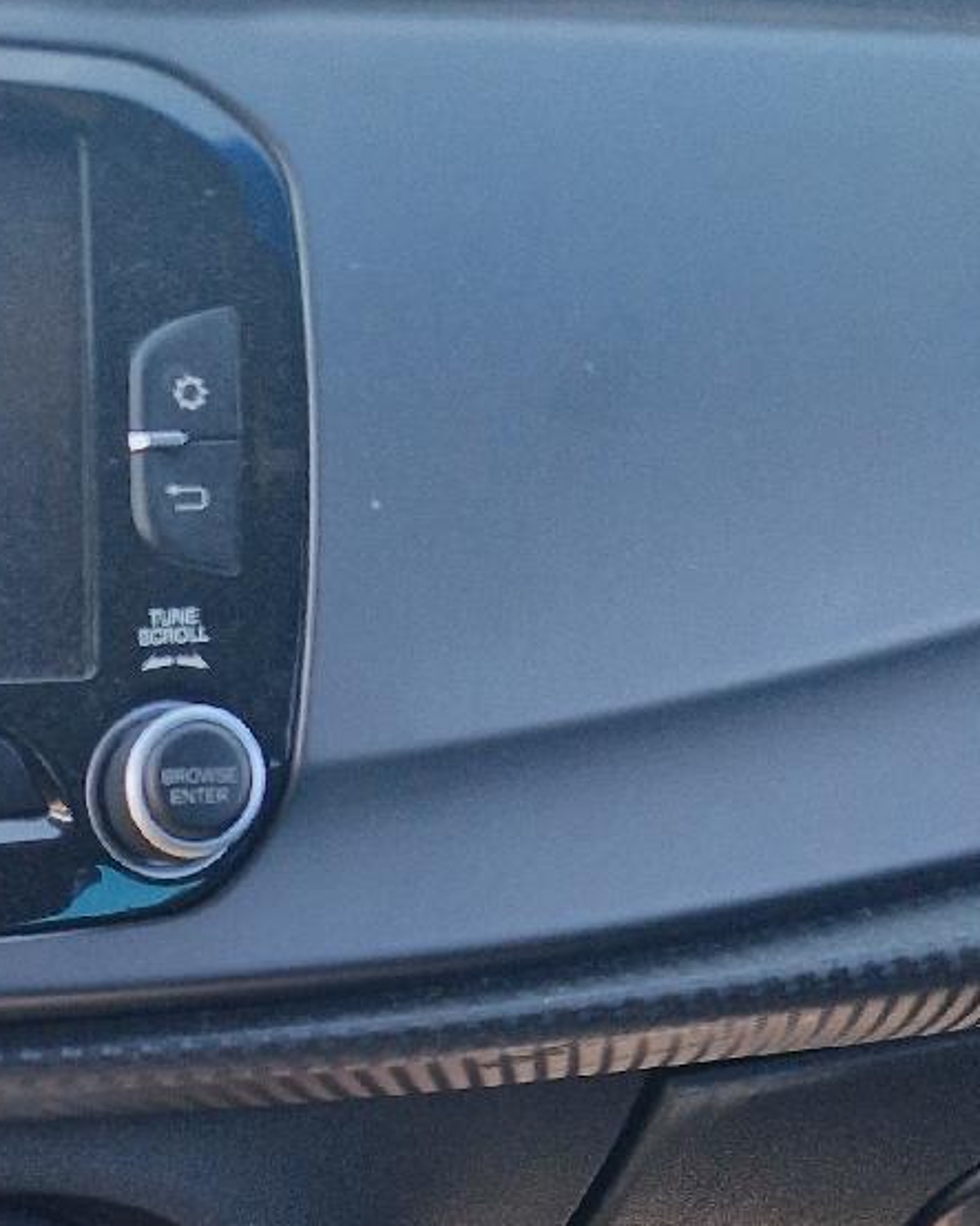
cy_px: 1624
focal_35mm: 73
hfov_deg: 19.0
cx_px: -376
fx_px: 2647
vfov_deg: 23.0
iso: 50
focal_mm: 5.4
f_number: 1.8
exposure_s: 1/182
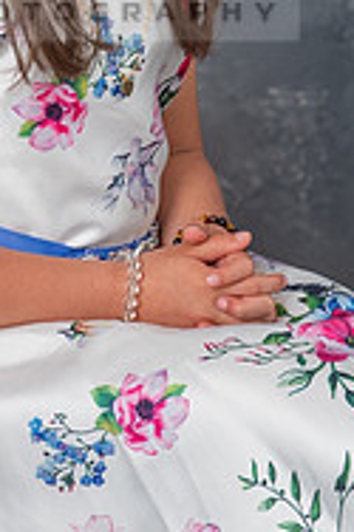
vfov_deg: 8.8
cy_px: -75
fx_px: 3428
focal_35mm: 232
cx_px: 110
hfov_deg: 5.9
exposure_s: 1/160
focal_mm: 60
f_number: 5.6
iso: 200
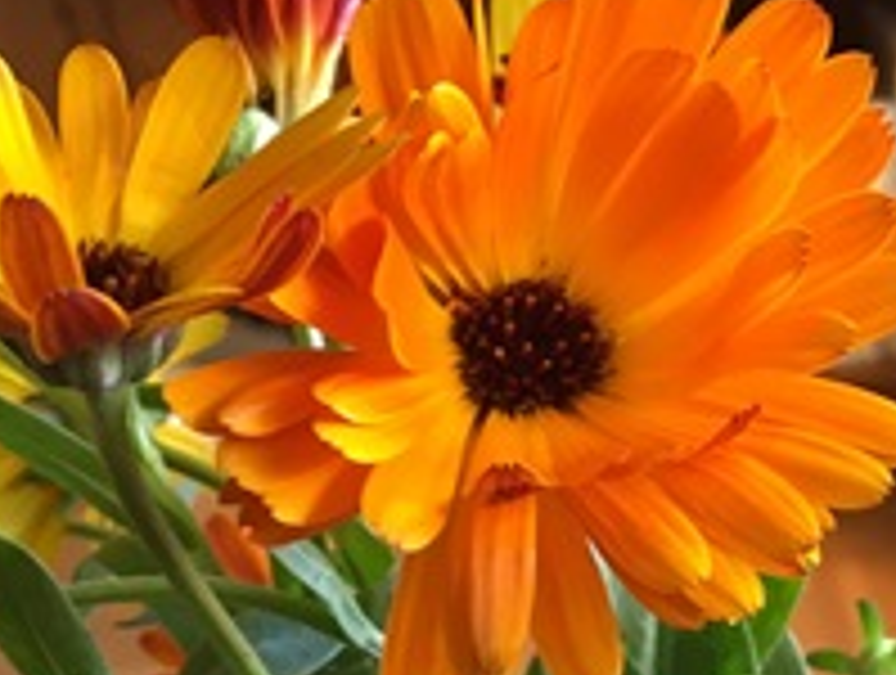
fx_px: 2282
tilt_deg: -35.7
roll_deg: -1.9
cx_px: 655
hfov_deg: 22.0
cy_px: 886
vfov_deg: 15.9
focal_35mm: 88
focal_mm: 4.15
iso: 80
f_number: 2.2
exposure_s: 1/33
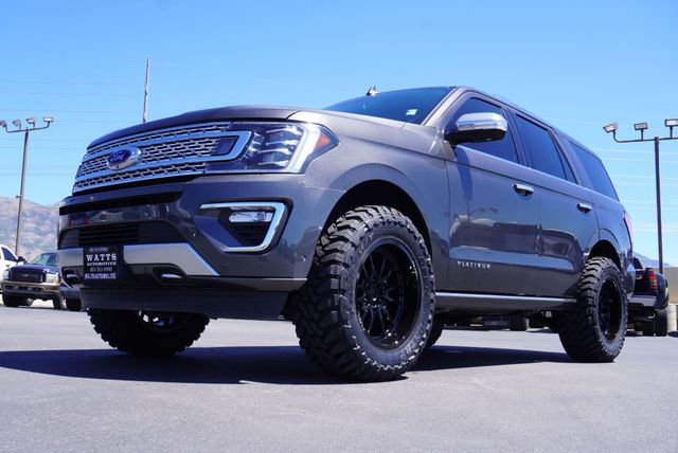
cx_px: 339
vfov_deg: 35.6
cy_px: 226
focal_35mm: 38
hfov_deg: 51.2
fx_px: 707
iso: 100
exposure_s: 1/125
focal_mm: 25
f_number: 8
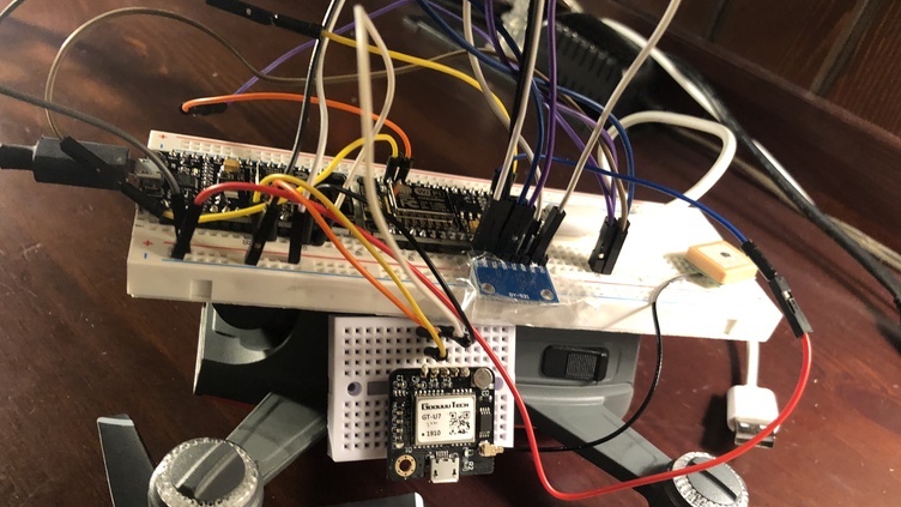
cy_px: 341
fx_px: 741
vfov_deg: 37.3
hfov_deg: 62.6
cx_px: 455
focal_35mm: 31
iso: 100
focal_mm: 4
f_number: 1.8
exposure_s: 1/15
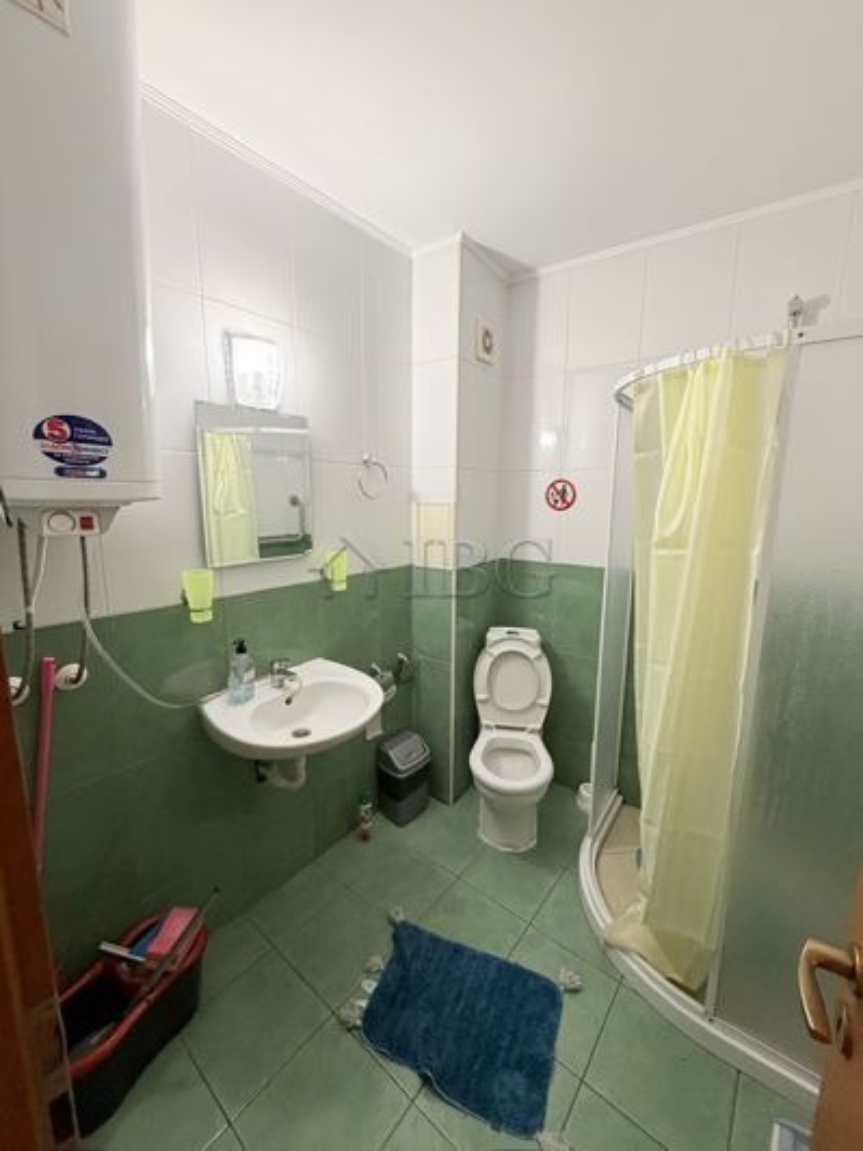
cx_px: 432
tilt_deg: -10.4
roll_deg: -1.0
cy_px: 576
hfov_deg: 85.7
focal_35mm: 14
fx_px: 465
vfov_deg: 102.1
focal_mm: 2.22
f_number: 2.2
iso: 320
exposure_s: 1/50
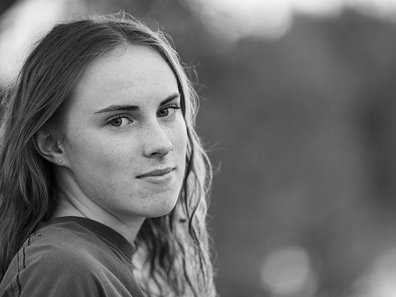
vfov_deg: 6.9
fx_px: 2476
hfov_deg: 9.1
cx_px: 198
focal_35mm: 216
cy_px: 148
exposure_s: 1/200
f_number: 2.8
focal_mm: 200
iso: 2500
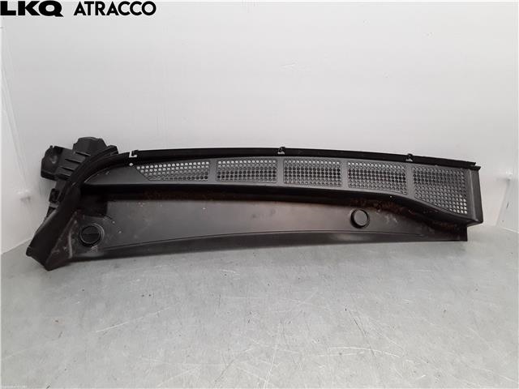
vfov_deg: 49.7
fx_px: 420
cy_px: 194
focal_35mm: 28
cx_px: 260
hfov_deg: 63.4
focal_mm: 2.91
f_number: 1.9
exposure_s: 1/100
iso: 80
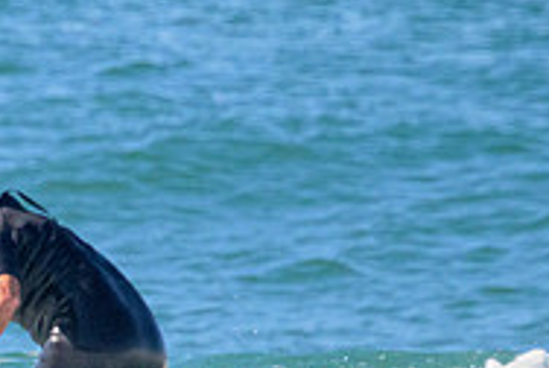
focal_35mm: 3376
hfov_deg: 0.6
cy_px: 490
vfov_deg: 0.4
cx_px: -303
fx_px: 51564
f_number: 11
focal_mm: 800
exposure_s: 1/2000
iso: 1600
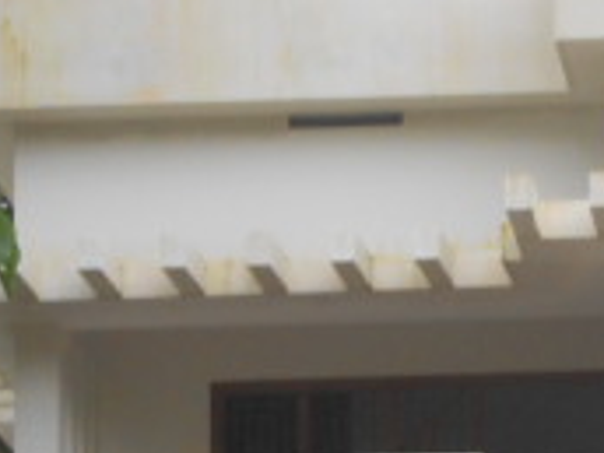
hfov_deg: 7.9
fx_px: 4292
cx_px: 910
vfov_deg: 6.0
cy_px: 671
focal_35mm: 246
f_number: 5.3
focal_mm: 11.8
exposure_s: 1/60
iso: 200
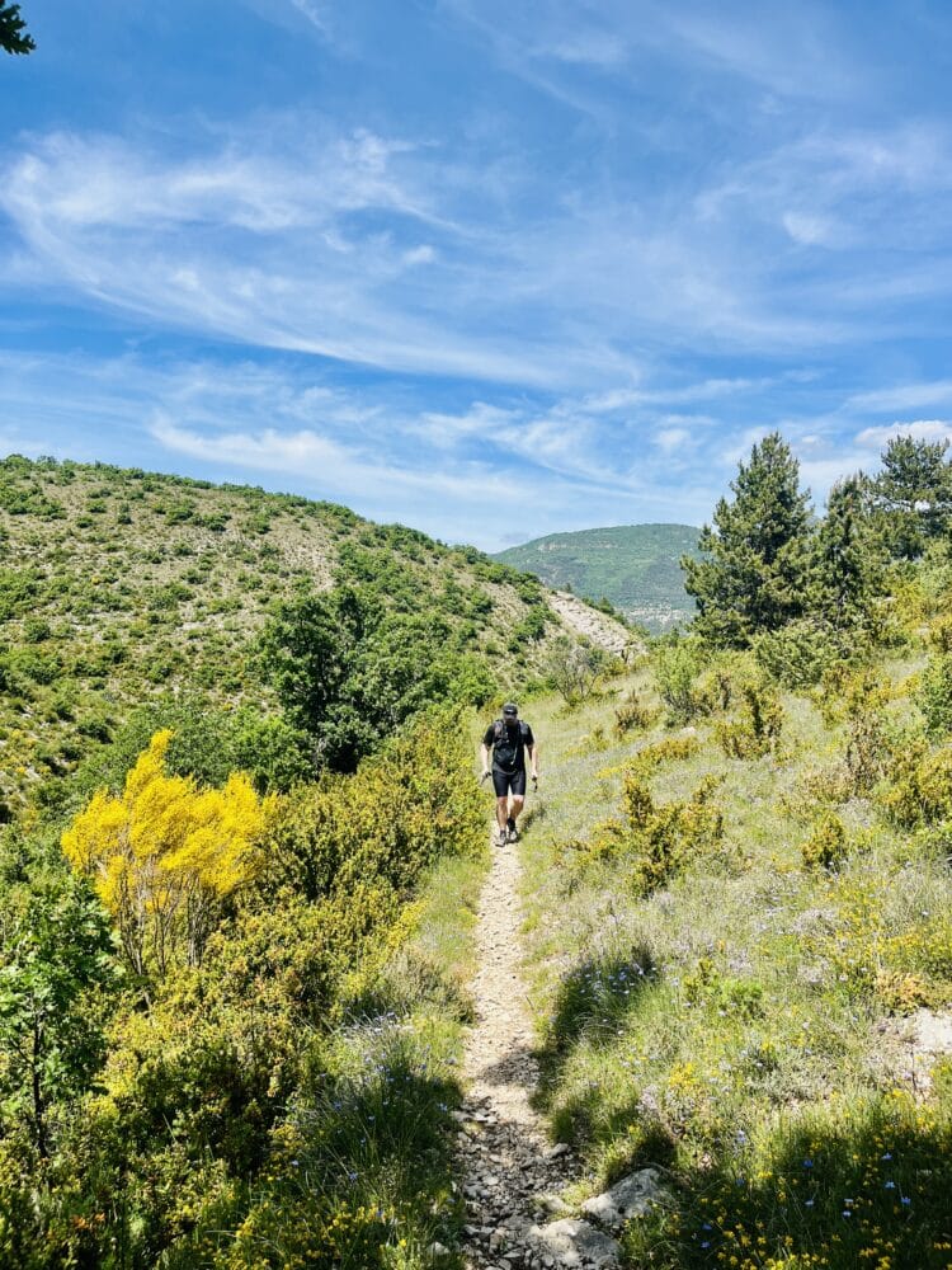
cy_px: 635
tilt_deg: -3.5
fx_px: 953
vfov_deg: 67.3
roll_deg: -3.3
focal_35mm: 26
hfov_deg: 53.1
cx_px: 476
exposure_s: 1/3623
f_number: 1.6
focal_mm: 5.1
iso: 50
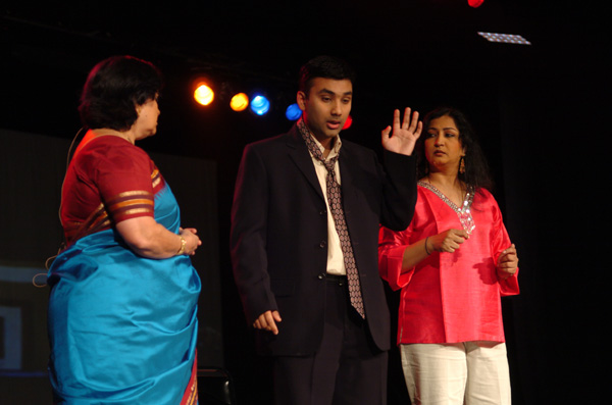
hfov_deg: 24.7
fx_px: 1399
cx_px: 306
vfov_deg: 16.5
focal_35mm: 82
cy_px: 202
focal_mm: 55
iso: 400
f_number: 2.8
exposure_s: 1/60
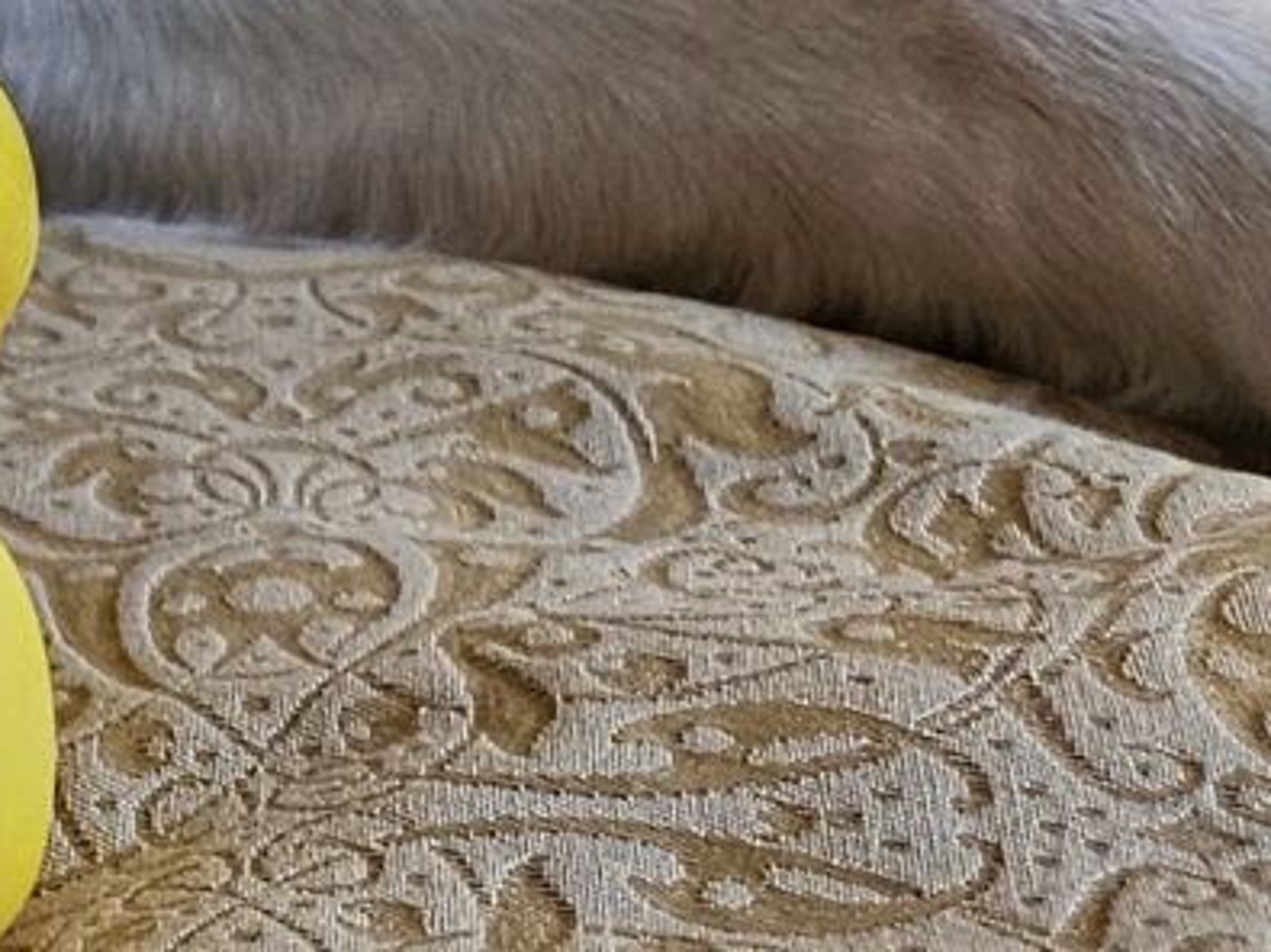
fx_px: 5469
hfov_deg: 11.3
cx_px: -1657
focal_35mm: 149
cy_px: -1467
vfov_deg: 8.8
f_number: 1.7
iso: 200
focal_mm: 6.3
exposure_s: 1/100
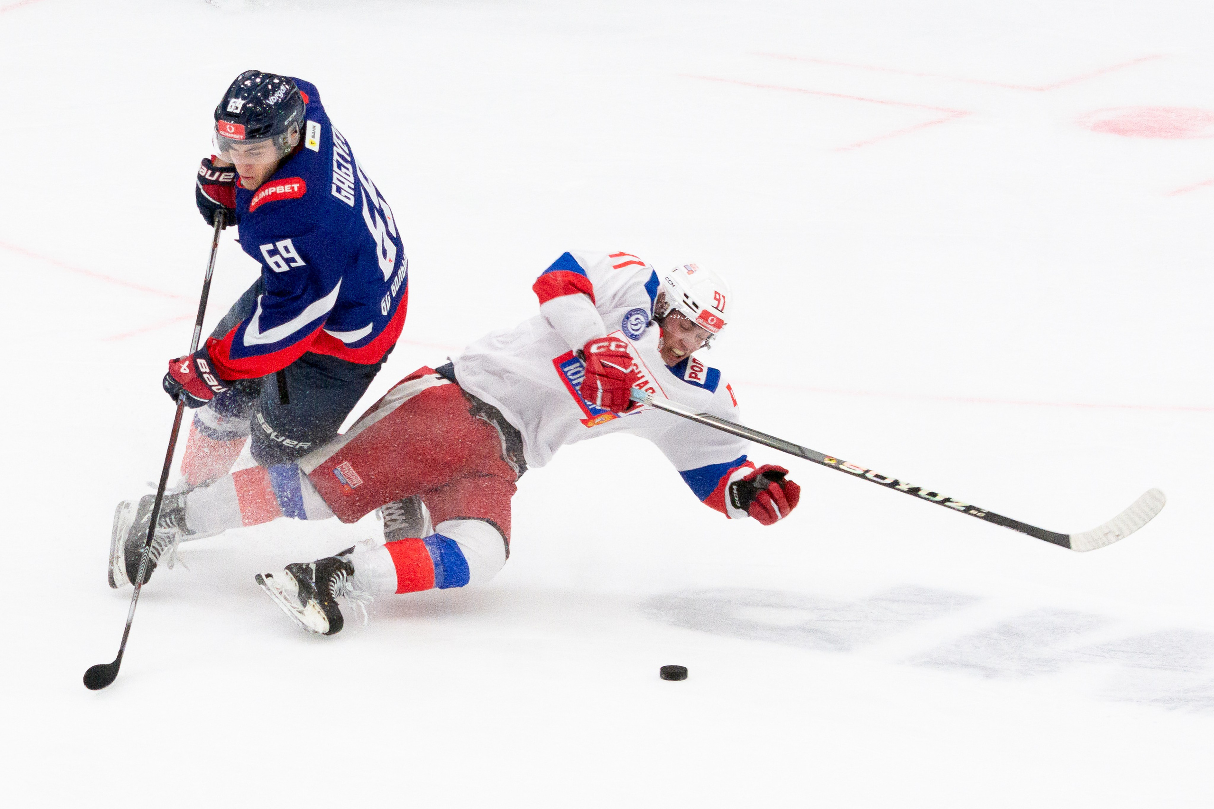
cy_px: 411
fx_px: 9927
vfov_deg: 4.7
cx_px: -43
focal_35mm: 294
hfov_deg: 7.0
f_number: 5.6
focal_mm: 86
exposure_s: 1/1000
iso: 2500
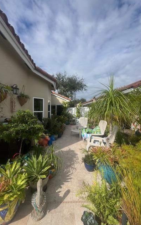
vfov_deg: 101.4
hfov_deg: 74.8
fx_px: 92
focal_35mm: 15
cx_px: 67
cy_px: 112
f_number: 2.2
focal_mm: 2.22
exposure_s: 1/2674
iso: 50
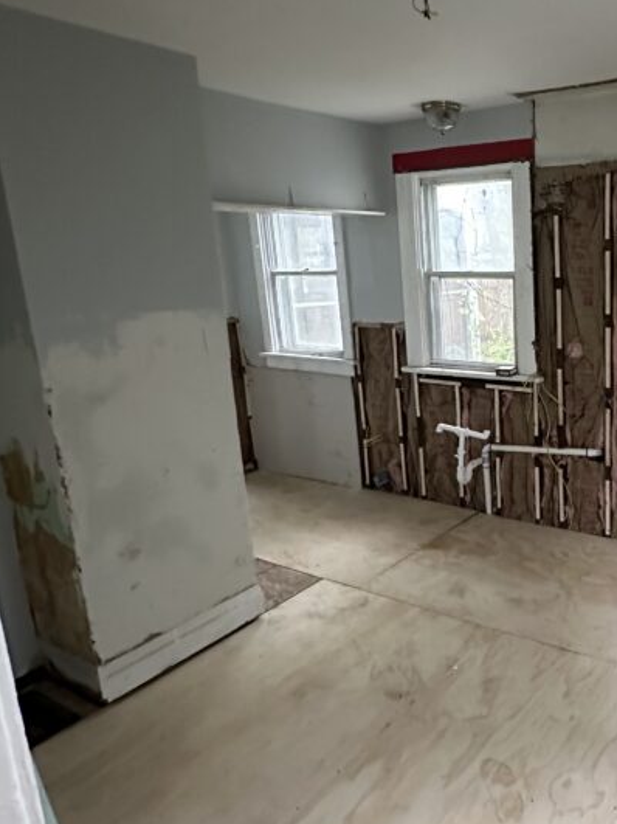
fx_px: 642
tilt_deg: -13.0
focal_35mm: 27
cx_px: 569
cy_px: 393
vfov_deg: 65.3
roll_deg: +0.5
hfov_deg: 45.8
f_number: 2.2
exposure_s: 1/40
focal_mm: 2.22
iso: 800
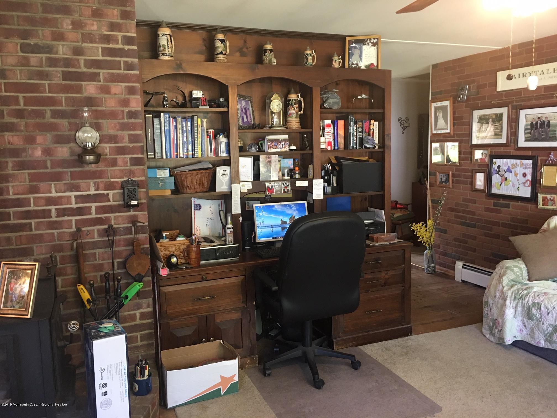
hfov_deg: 61.7
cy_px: 209
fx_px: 467
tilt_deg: -6.7
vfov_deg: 48.2
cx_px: 278
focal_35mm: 29
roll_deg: +1.0
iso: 64
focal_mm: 4.15
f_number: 2.2
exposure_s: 1/15
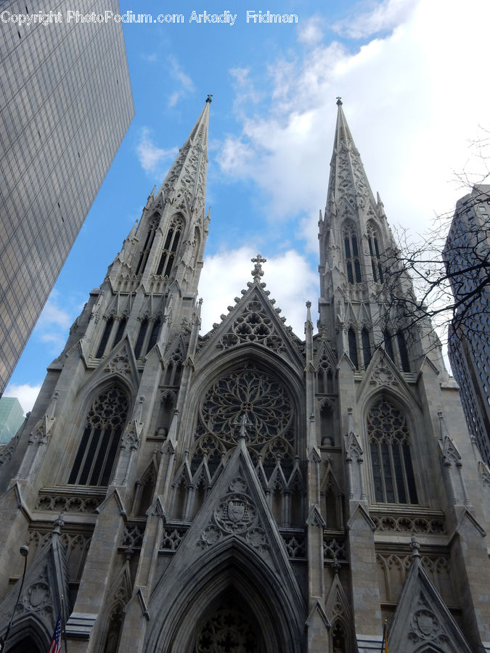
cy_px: 326
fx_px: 566
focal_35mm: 30
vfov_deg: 60.0
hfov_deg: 46.8
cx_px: 245
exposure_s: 1/800
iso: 125
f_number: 4
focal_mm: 5.4
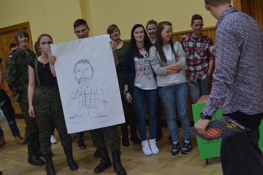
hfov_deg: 43.6
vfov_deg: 29.8
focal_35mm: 45
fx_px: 329
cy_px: 88
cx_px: 132
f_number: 4.5
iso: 1800
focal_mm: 30
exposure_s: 1/60
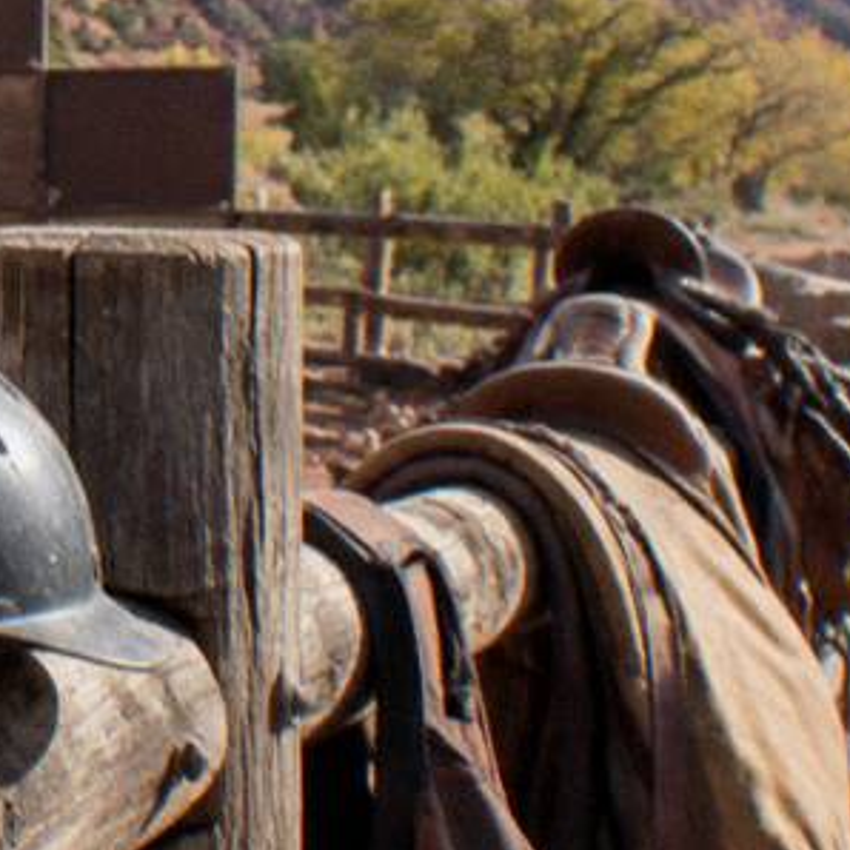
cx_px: -9
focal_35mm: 114
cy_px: 442
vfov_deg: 15.3
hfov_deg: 15.0
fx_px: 3167
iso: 400
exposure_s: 1/1000
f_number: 4.5
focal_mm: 40
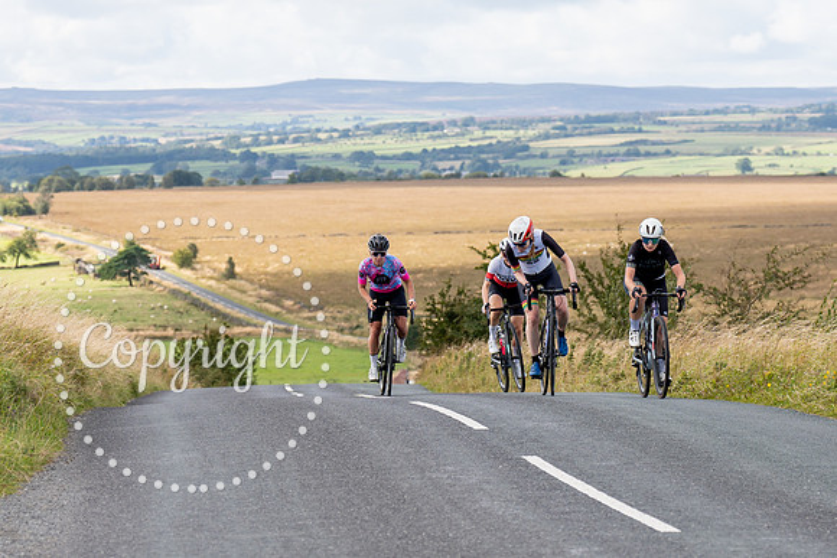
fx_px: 4046
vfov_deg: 7.9
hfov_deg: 11.8
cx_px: 525
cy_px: 157
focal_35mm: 174
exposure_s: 1/800
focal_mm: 90
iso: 100
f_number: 4
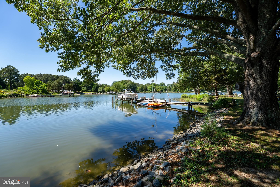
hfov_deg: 104.2
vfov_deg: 81.3
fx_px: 109
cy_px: 94
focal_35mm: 14
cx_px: 140
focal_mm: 14
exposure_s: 1/100
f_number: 8
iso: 100
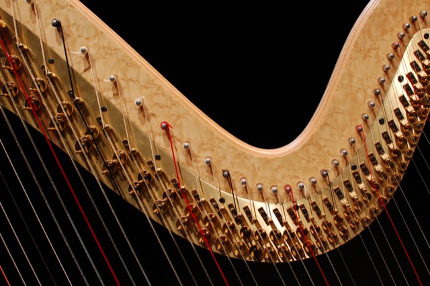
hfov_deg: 37.9
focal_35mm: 52
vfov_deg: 25.7
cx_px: 215
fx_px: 626
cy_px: 143
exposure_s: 1/50
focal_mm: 35
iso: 400
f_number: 4
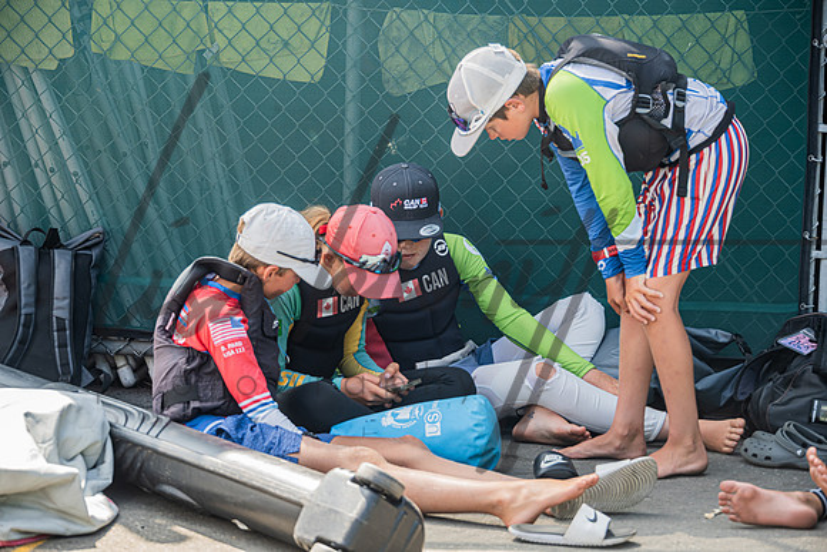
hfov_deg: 17.1
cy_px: 276
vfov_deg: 11.4
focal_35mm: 120
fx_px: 2757
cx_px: 414
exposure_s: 1/125
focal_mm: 120
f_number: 6.7
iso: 250
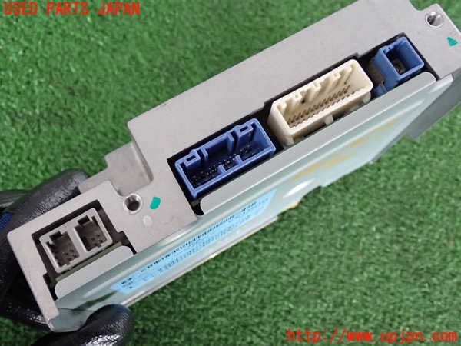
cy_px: 173
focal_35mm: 41
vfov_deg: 35.1
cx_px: 230
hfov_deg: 45.8
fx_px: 546
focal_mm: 7.31
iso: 400
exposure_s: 1/40
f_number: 2.8
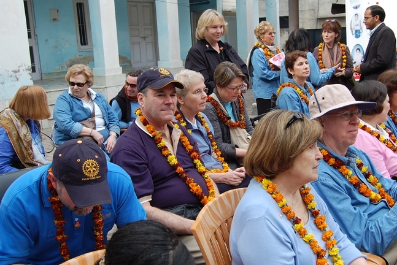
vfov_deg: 36.0
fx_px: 408
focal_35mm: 37
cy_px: 129
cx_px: 229
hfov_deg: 51.7
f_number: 6.3
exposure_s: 1/160
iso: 200
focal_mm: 20
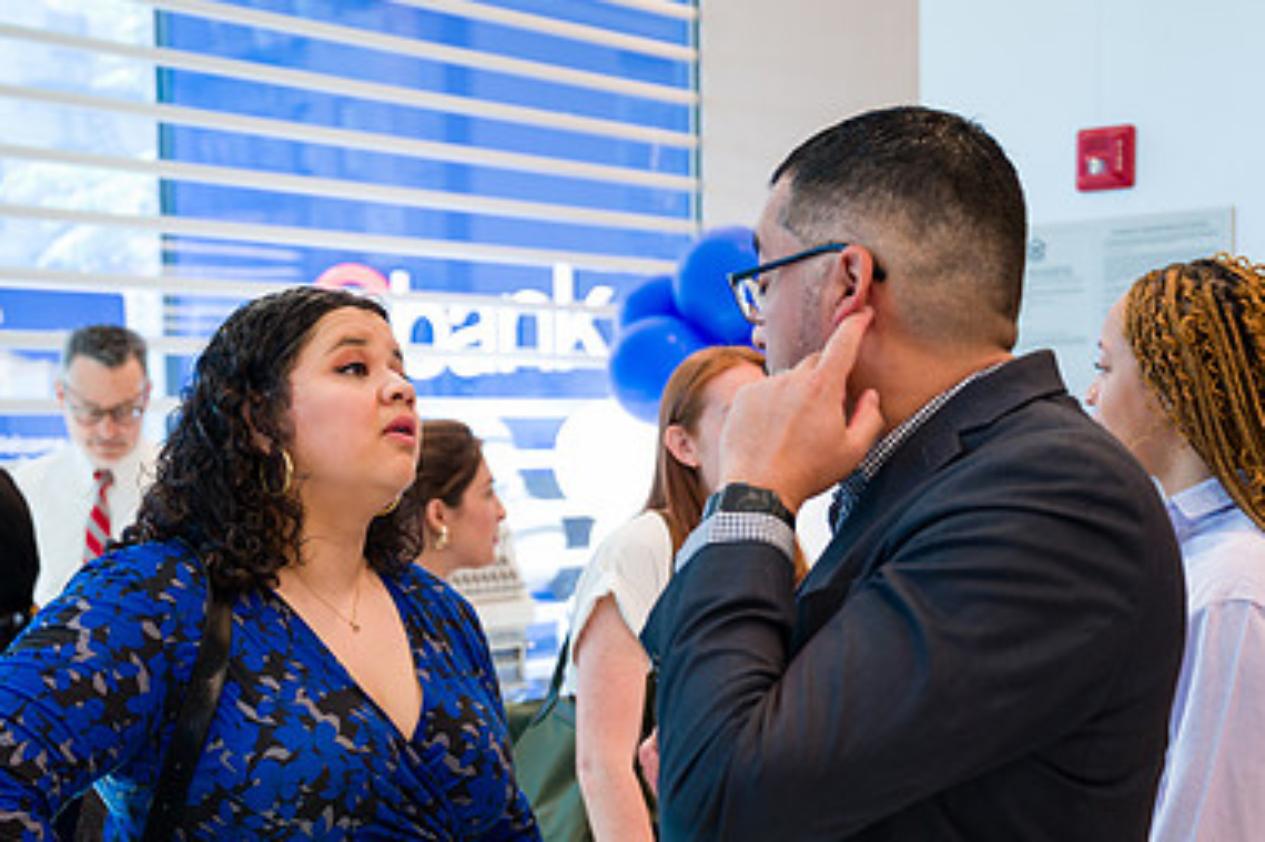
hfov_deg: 35.1
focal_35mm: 57
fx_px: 2002
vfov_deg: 23.6
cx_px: 586
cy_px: 606
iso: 500
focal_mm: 37
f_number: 3.2
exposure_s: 1/200
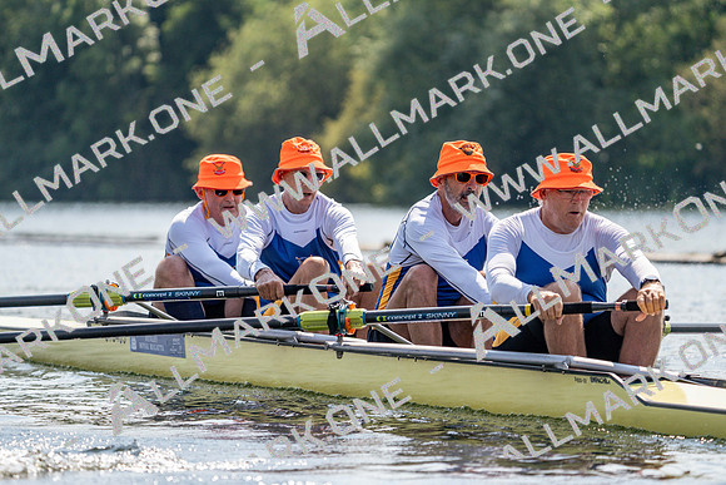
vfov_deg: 4.9
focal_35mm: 282
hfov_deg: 7.3
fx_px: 5688
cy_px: 242
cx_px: 363
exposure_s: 1/1600
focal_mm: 282
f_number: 5.6
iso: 320
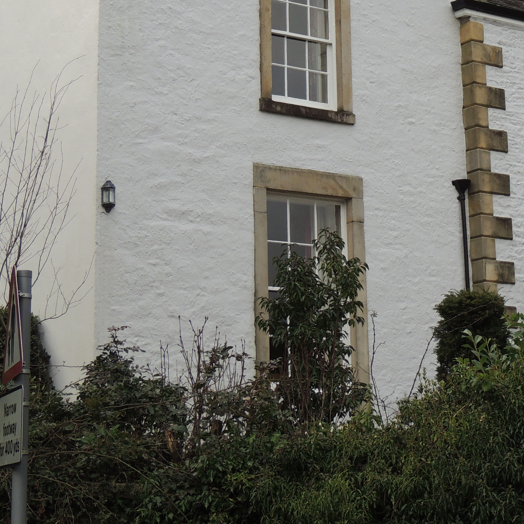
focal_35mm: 92
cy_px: 118
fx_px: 1576
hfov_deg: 18.6
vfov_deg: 18.7
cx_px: 453
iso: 100
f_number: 3.5
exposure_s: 1/250
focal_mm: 8.3
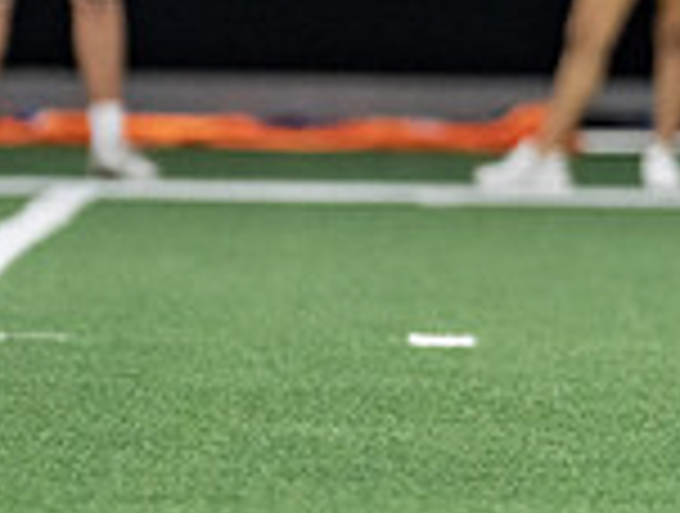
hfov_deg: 2.0
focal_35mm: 1012
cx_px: 745
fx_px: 19927
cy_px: -93
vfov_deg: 1.5
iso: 3200
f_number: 2.8
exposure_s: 1/1000
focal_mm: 200
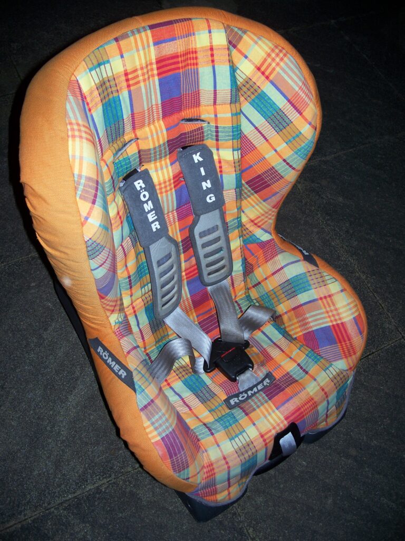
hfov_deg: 38.7
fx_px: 577
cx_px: 202
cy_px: 270
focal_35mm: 37
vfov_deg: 50.1
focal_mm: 7.8
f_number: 2.8
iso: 125
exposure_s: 1/60
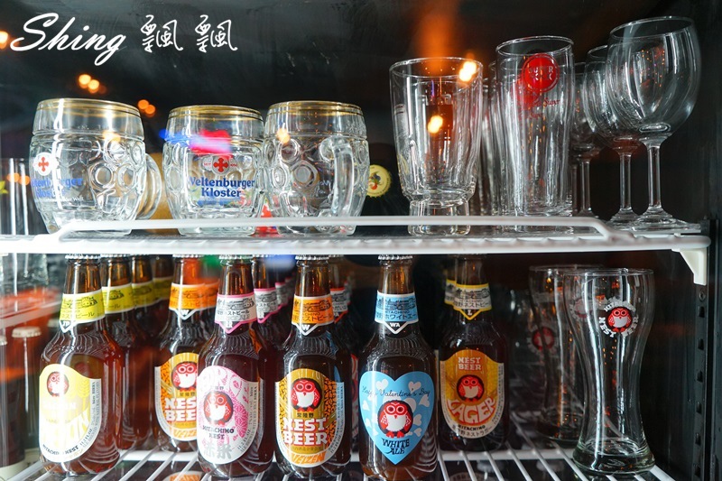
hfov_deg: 57.2
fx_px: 662
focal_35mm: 33
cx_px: 361
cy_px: 240
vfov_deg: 40.0
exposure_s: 1/60
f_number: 4
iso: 800
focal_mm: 33
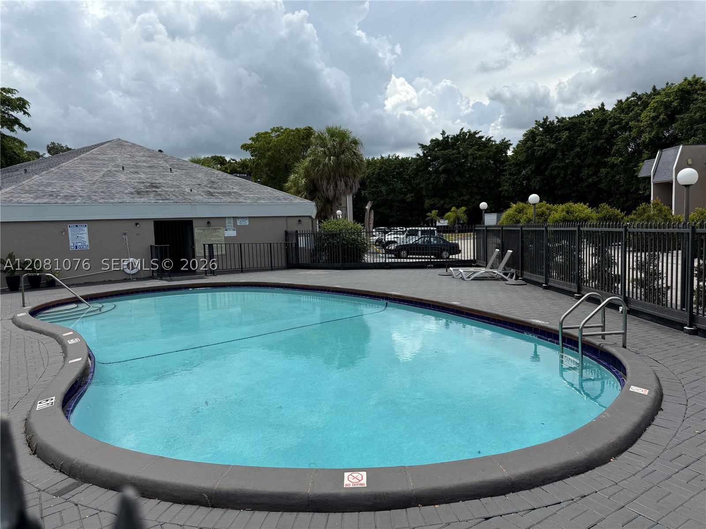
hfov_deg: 71.6
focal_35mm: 24
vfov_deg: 56.8
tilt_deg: -5.5
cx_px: 353
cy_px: 264
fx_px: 489
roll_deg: +2.0
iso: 80
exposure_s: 1/6173
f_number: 1.78
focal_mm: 6.76
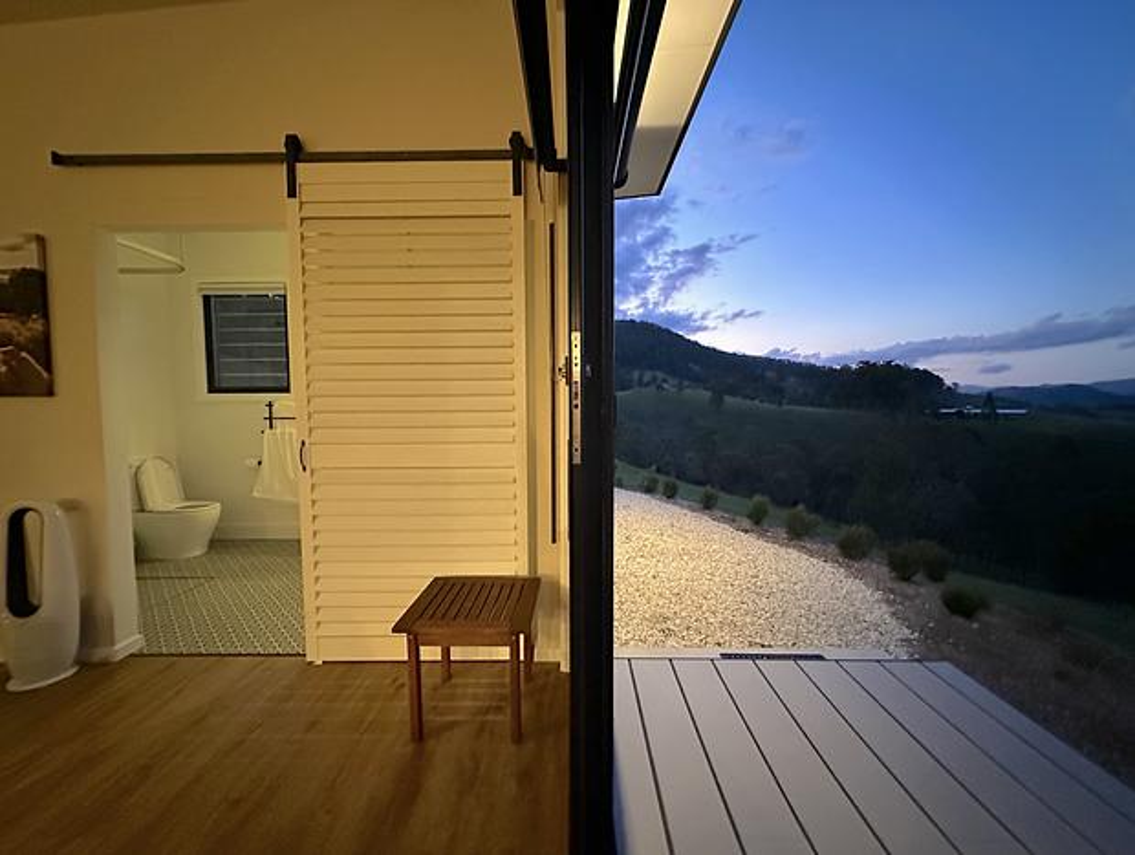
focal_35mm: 14
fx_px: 460
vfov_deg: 85.8
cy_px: 428
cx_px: 568
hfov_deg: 102.0
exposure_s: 1/41
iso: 1600
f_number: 2.2
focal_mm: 2.22
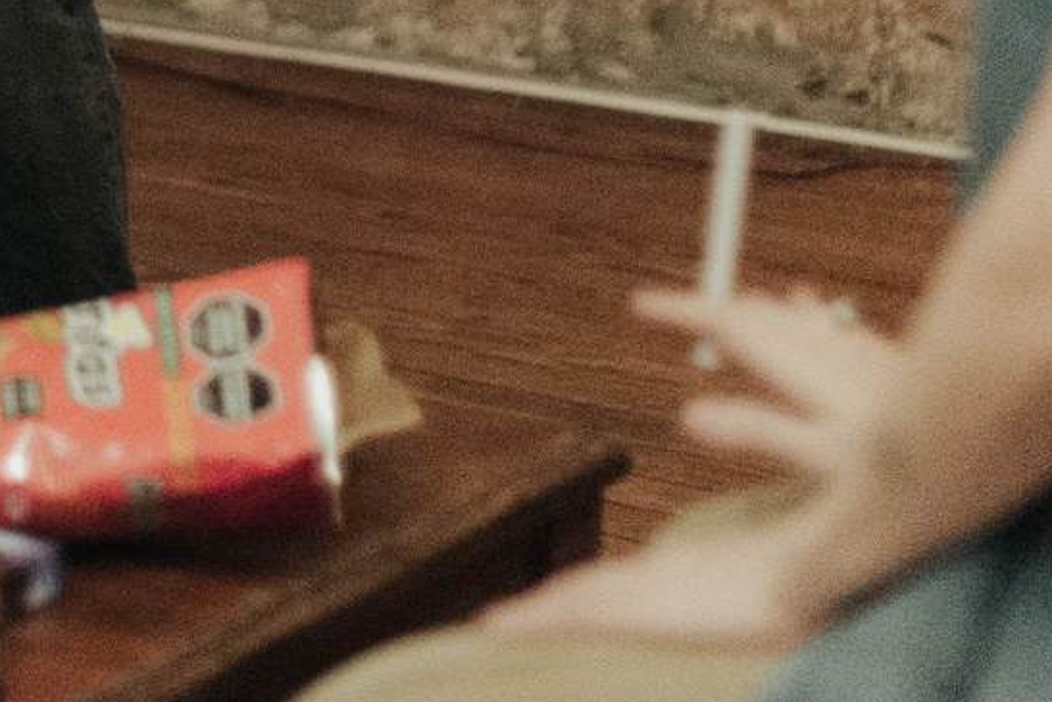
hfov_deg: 8.6
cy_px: -797
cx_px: -390
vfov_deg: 5.7
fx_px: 6839
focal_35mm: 234
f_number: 1.4
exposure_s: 1/200
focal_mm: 50
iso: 3200
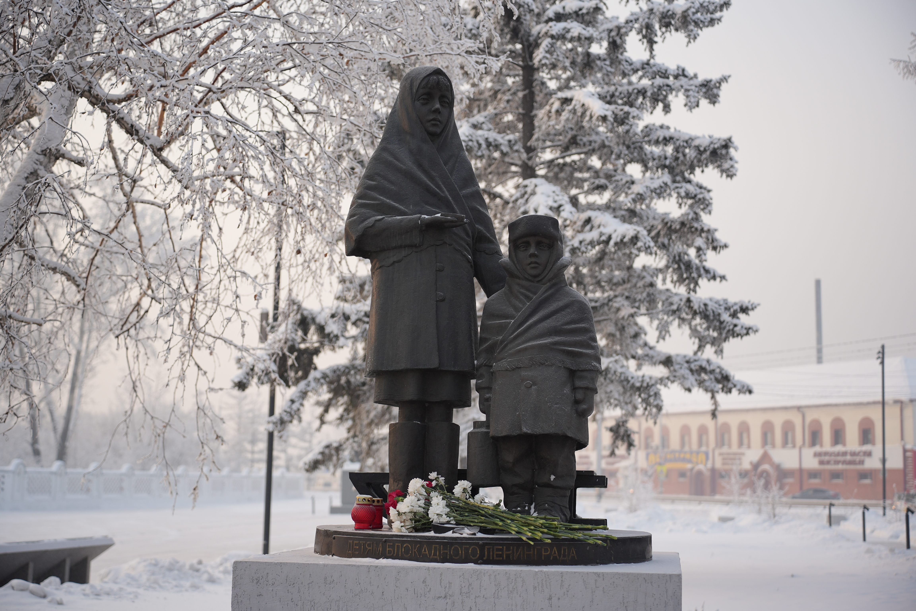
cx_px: 458
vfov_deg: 28.6
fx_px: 1196
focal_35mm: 47
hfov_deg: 41.9
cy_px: 306
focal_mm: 47
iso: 125
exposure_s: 1/500
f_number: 2.8
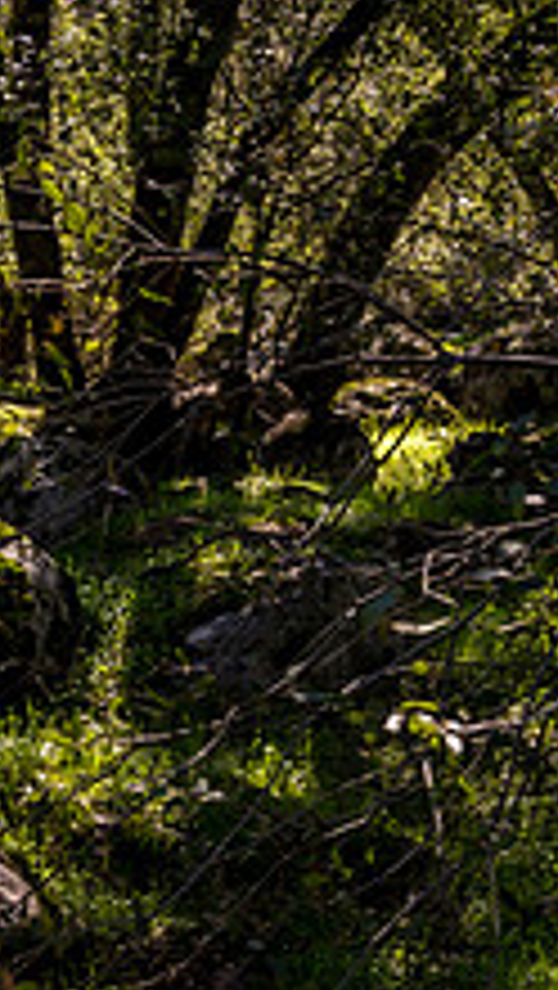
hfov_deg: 12.9
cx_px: -140
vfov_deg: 23.4
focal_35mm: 91
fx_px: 2390
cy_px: 394
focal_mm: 33
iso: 64
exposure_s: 1/8
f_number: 9
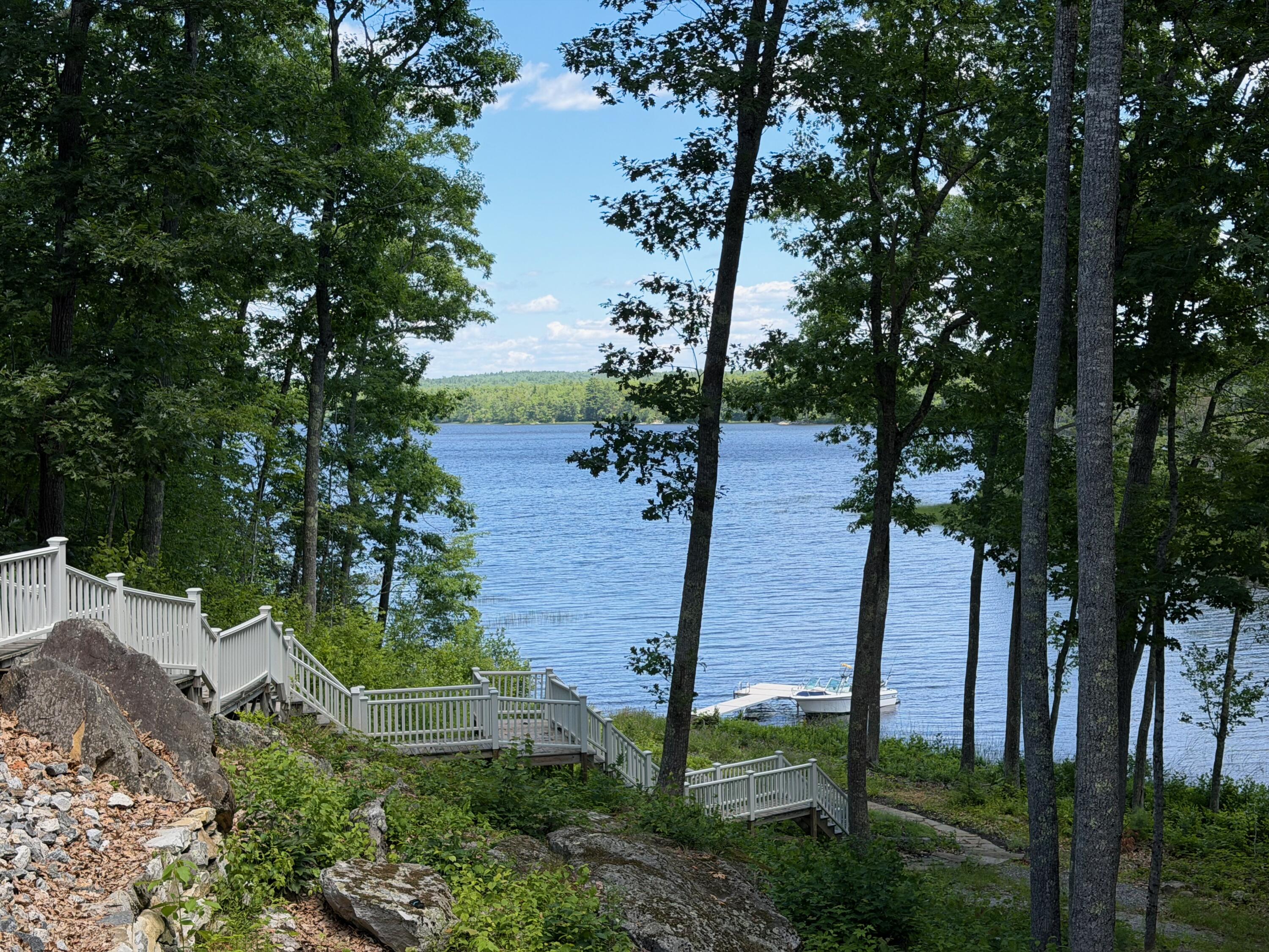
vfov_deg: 30.3
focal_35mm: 48
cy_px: 476
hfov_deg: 39.7
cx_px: 634
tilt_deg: -3.2
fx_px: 1760
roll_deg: +1.5
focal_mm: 6.76
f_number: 1.78
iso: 80
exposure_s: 1/1980
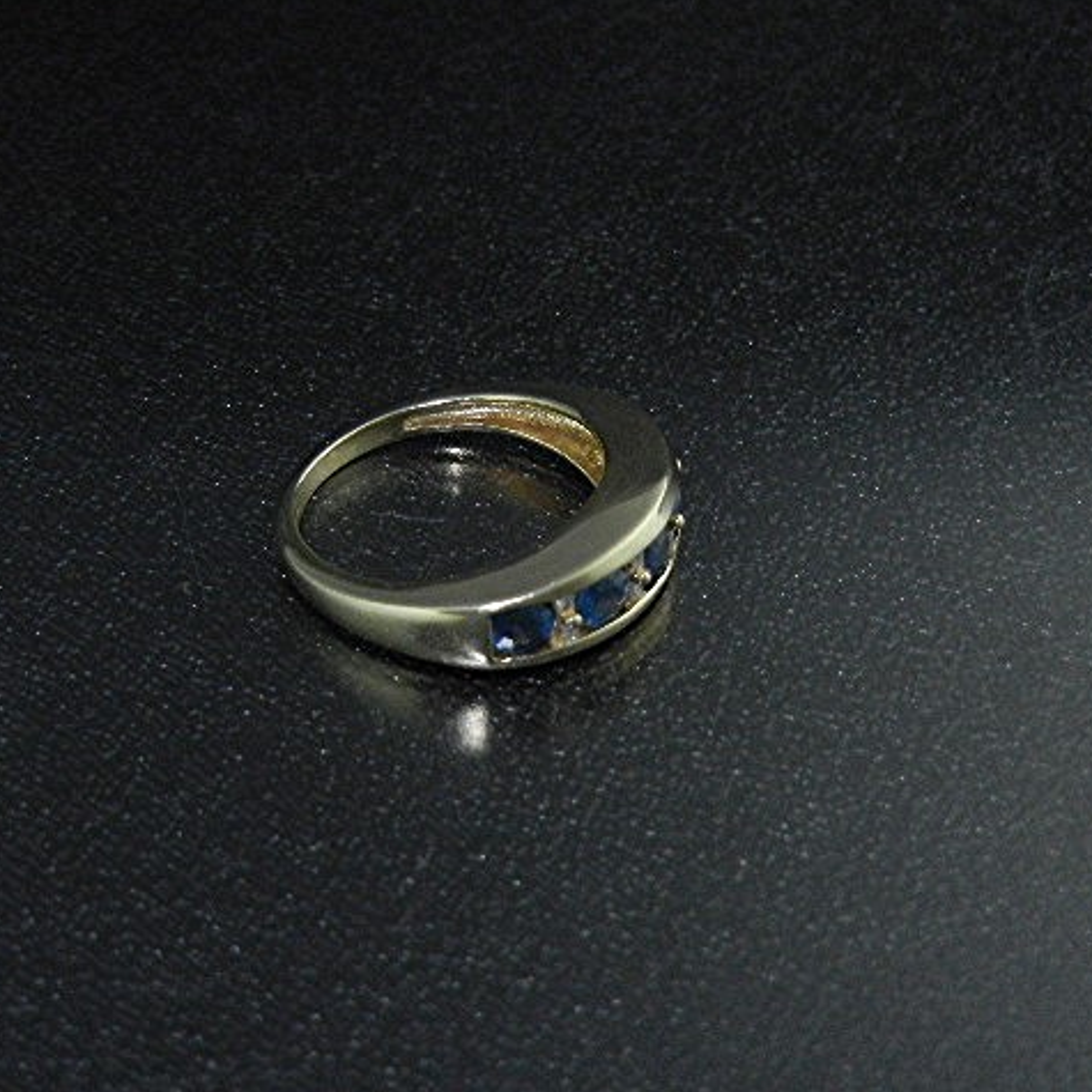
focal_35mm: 81
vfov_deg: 21.4
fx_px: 2891
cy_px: 543
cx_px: 499
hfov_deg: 21.4
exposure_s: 1/30
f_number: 8.2
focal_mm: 12.2
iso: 800
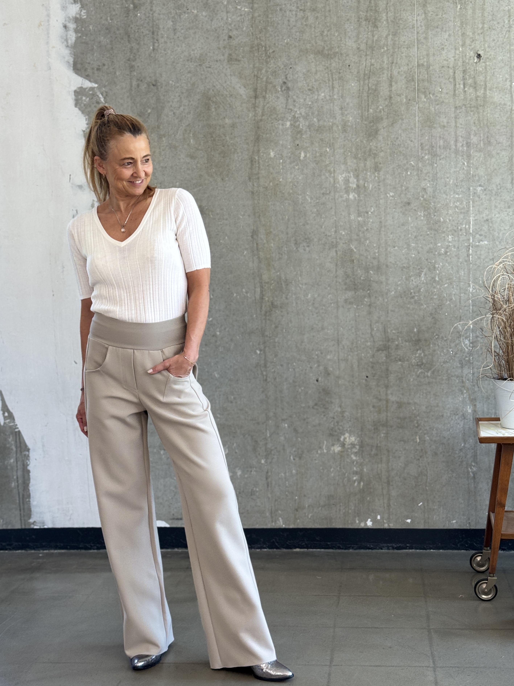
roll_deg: -0.7
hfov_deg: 30.3
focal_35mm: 48
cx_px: 257
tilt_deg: -4.6
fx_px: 950
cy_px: 343
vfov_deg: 39.7
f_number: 1.78
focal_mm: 6.76
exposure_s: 1/100
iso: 80
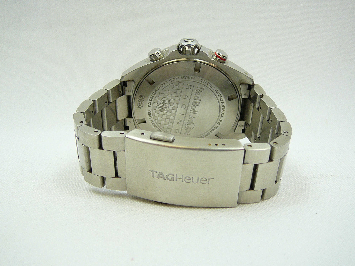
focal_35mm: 41
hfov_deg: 45.8
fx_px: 420
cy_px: 133
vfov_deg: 35.1
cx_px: 178
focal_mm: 6.1
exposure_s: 1/40
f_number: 3.1
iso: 80
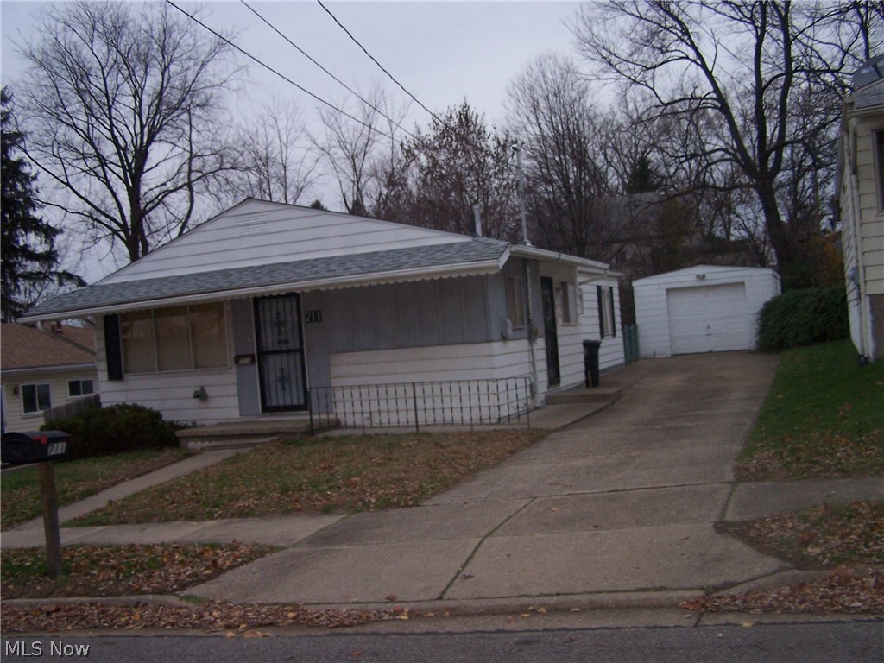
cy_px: 332
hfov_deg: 49.0
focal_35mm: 38
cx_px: 442
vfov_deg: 37.7
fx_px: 970
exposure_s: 1/60
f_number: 2.8
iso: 140
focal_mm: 6.3
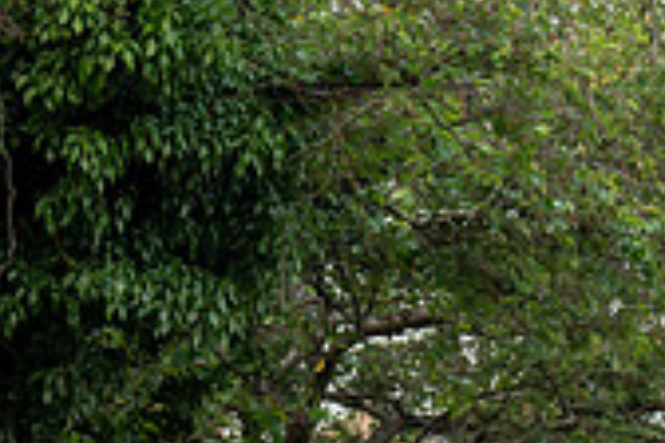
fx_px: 4470
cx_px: 392
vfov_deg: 5.6
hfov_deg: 8.5
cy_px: 576
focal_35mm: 242
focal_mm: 70
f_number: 4
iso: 800
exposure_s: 1/800
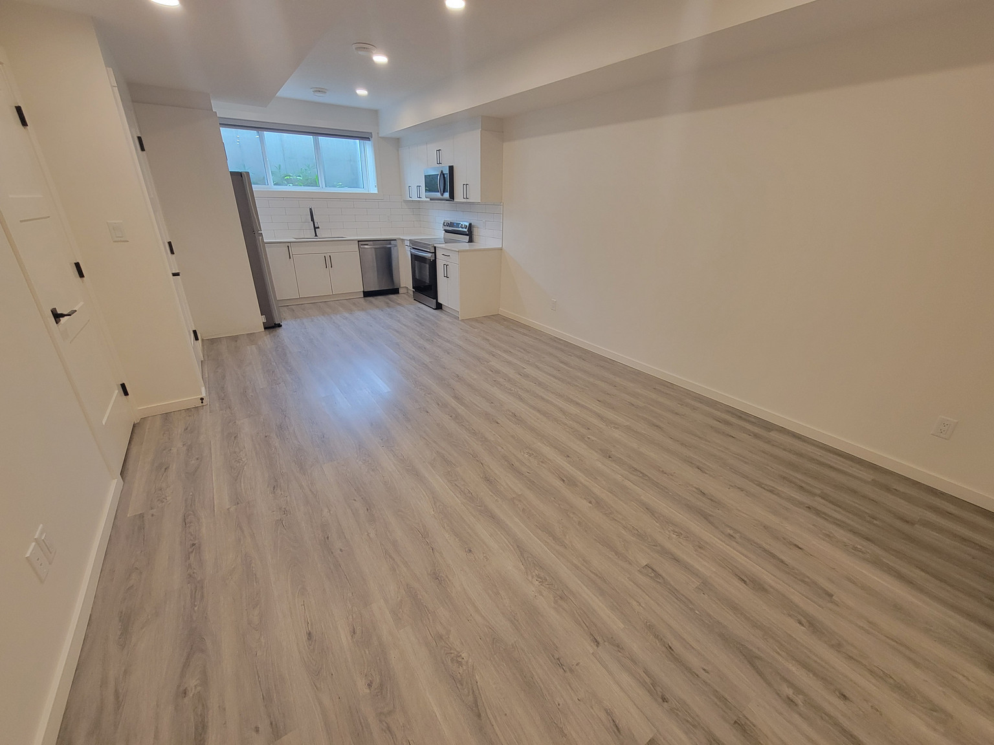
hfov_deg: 106.2
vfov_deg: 89.9
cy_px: 372
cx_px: 497
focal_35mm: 13
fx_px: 373
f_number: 2.2
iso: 250
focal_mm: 2.2
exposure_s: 1/60
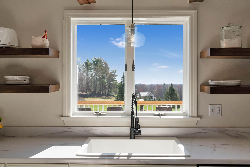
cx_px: 125
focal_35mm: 35
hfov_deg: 54.4
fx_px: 243
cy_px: 84
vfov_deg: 37.9
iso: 800
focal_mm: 35
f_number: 8
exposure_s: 1/4000
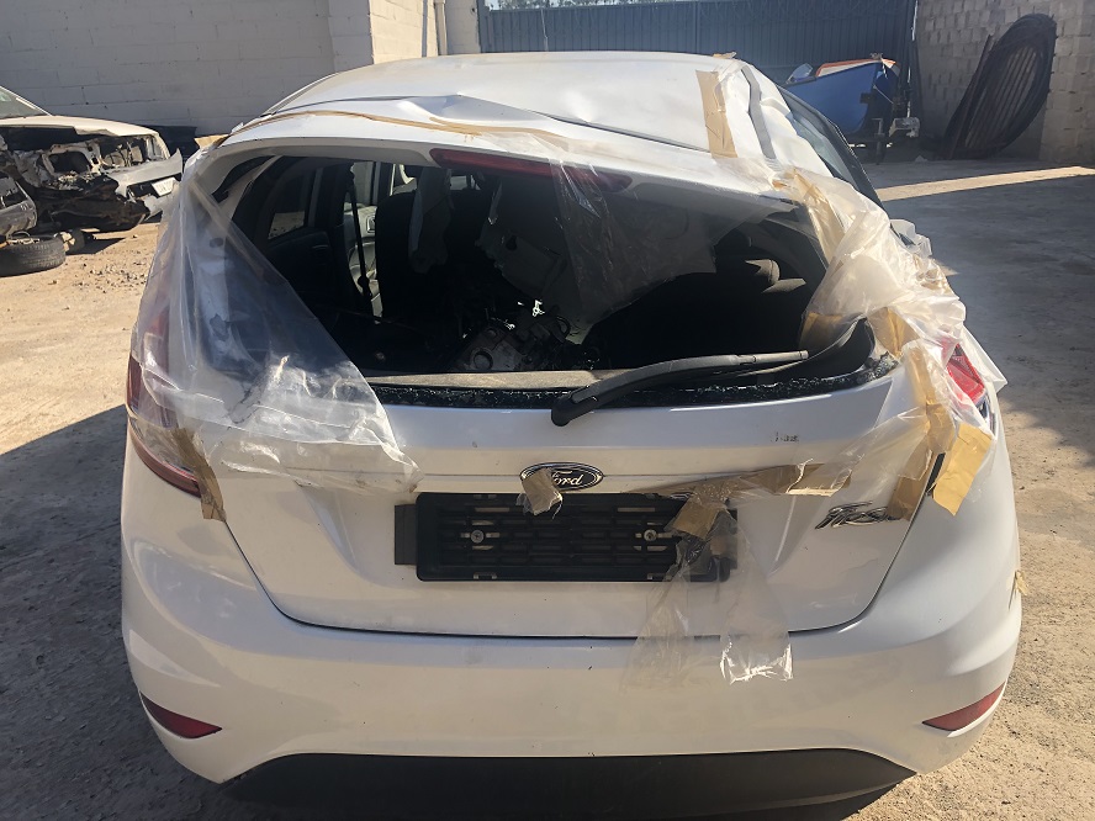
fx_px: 886
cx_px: 548
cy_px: 410
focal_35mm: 28
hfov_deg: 63.4
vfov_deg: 49.7
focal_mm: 3.99
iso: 20
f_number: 1.8
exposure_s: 1/1116
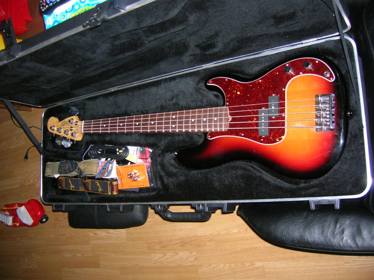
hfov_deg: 54.0
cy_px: 140
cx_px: 187
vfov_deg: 41.7
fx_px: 367
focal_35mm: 34
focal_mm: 5.7
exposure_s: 1/60.1
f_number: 2.9
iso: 117
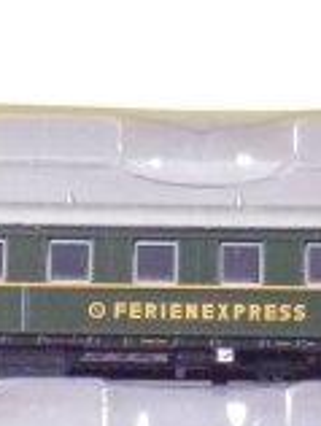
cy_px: 528
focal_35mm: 250
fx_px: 3083
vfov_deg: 7.8
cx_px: 105
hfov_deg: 6.0
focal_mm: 11.9
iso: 2000
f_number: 4.4
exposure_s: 1/160
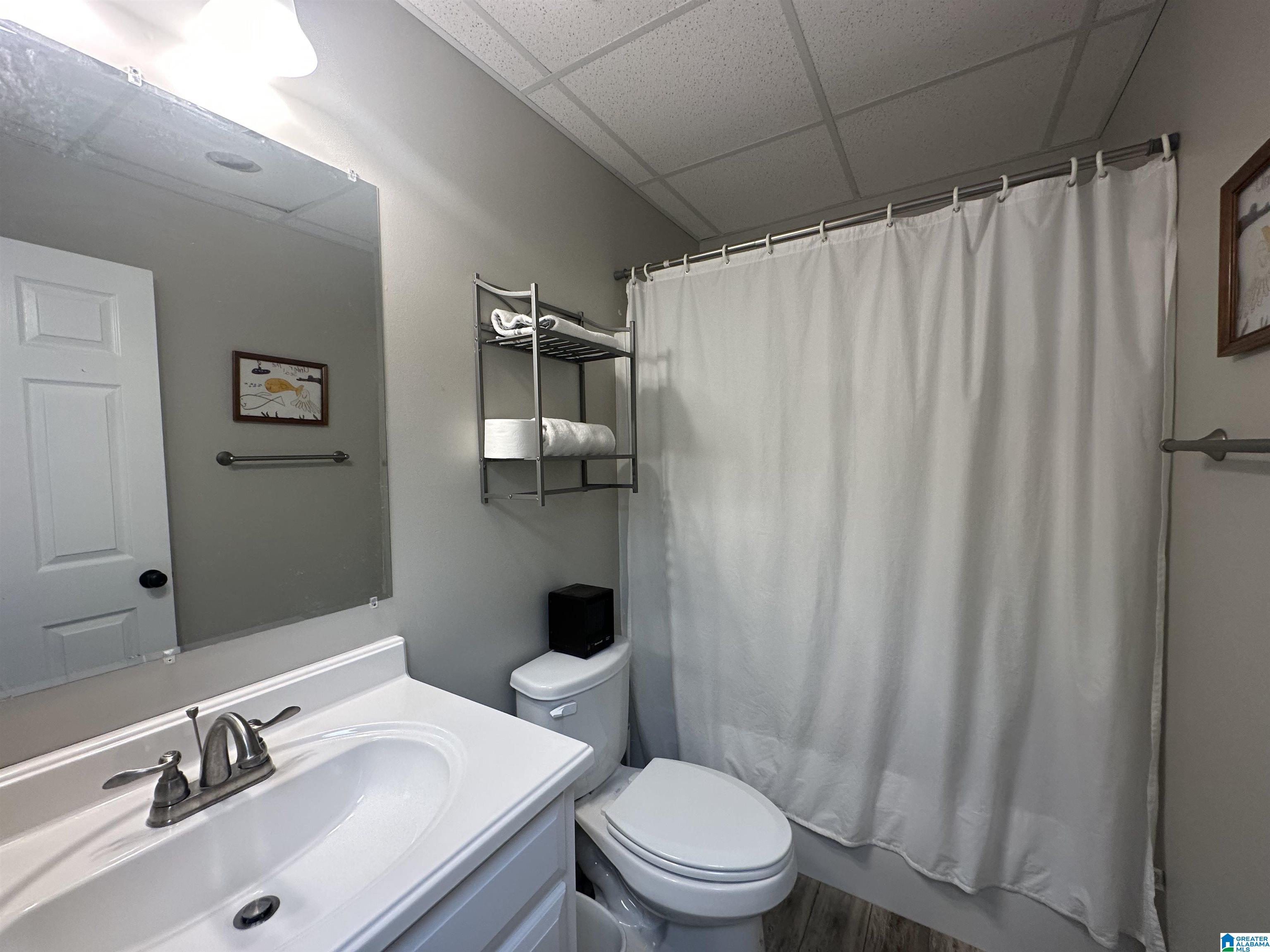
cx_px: 635
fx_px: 514
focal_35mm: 14
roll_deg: +0.9
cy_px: 476
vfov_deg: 85.7
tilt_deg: -2.7
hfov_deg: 102.1
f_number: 2.2
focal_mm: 2.22
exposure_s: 1/120
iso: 160
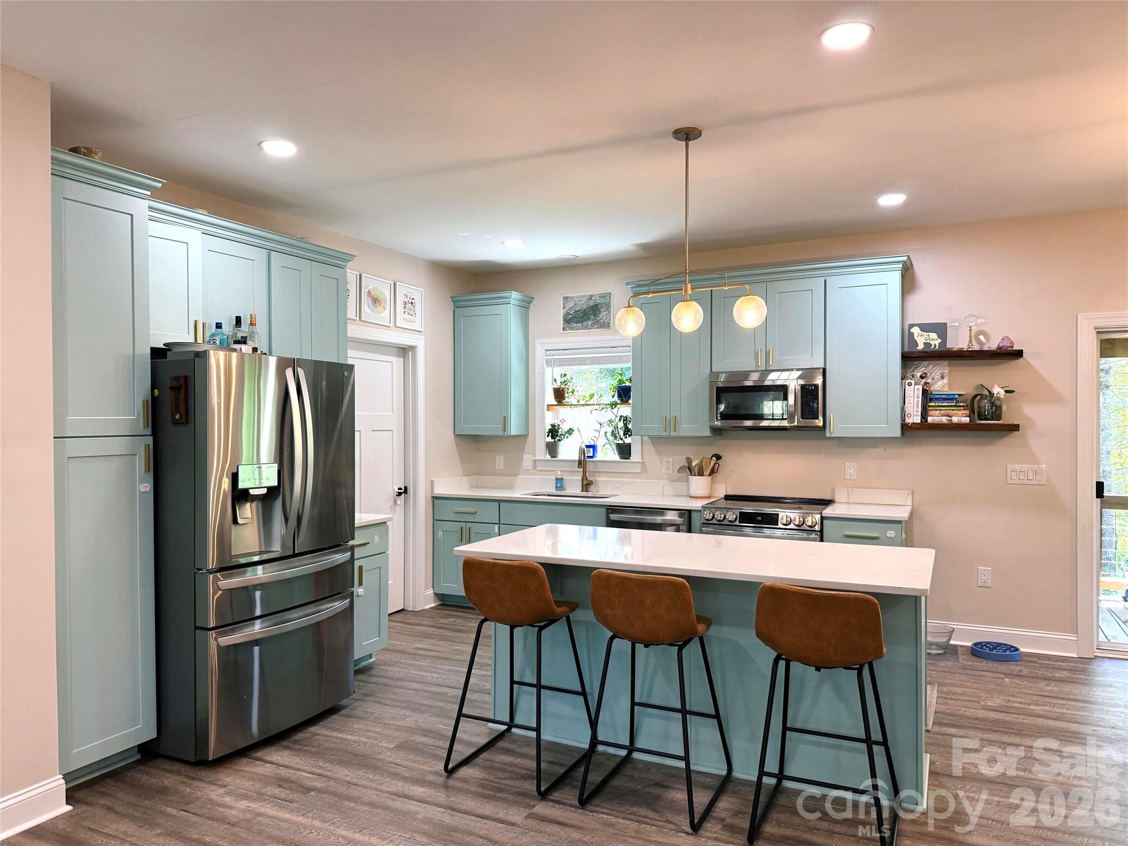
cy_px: 423
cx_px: 564
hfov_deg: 71.6
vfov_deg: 56.8
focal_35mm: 24
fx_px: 782
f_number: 1.78
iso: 160
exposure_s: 1/120
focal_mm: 6.76
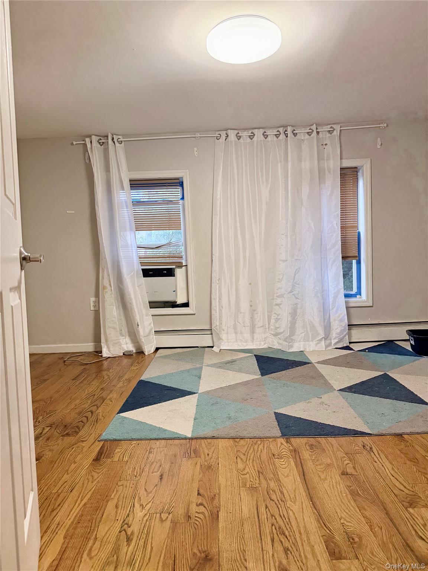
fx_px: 396
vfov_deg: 71.6
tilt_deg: -2.3
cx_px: 214
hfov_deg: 56.8
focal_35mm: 24
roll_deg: +1.5
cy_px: 286
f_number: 1.78
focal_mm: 6.76
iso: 320
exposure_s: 1/120
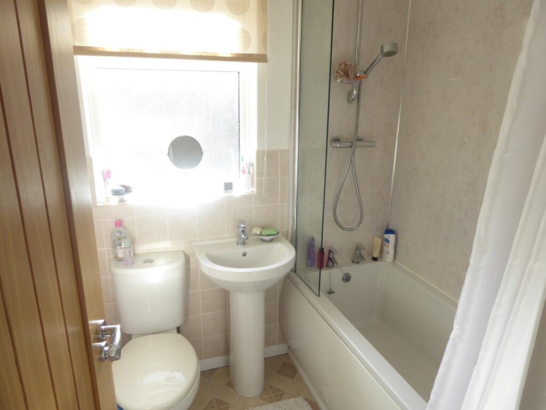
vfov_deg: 54.9
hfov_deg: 69.4
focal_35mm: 25
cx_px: 273
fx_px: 394
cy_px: 205
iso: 125
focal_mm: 4.3
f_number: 3.3
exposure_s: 1/60
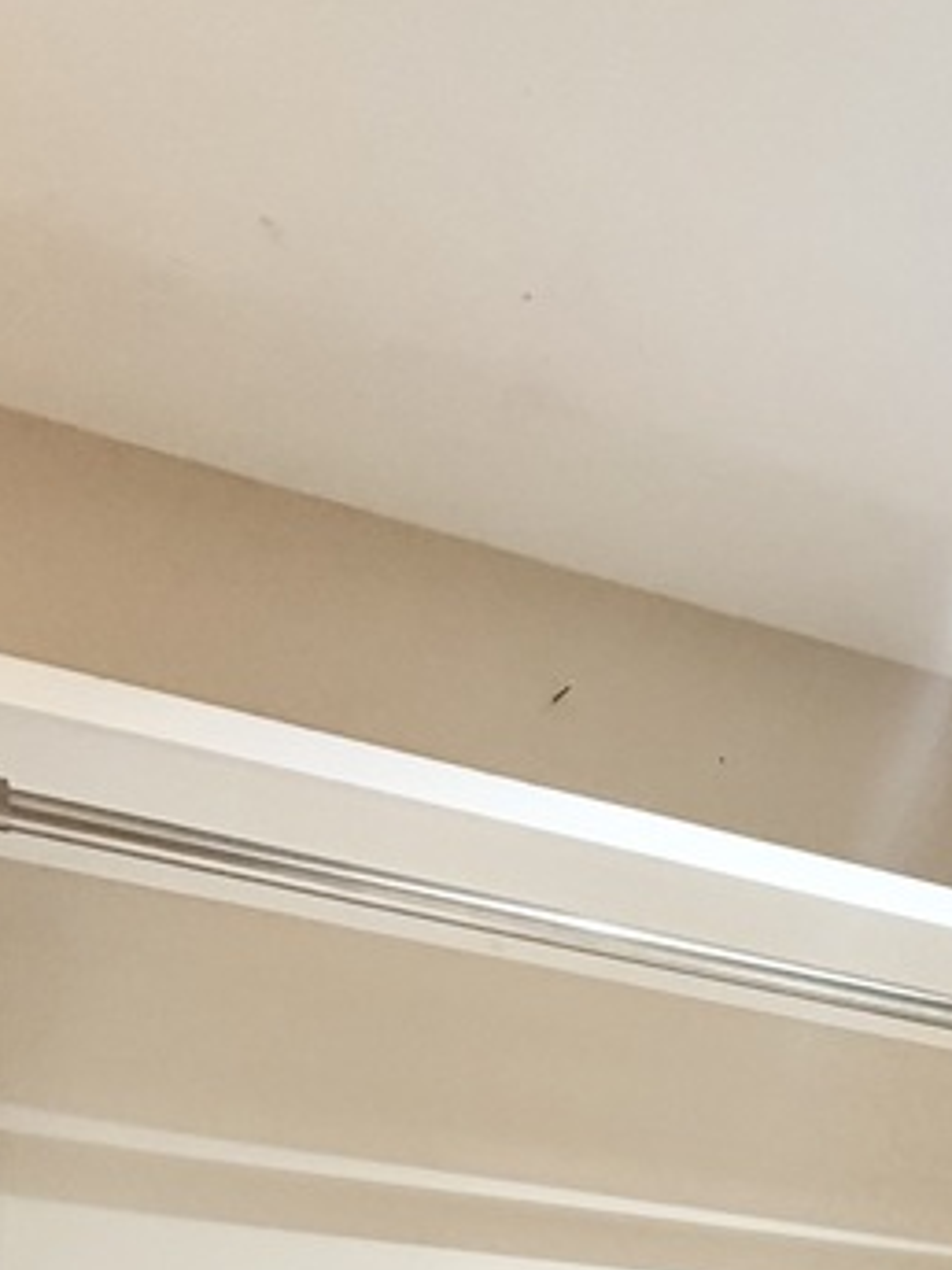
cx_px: 598
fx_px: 1613
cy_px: 1890
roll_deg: -4.1
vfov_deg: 28.5
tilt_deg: -12.2
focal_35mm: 44
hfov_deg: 32.7
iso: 320
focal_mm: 2.22
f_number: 2.2
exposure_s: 1/60
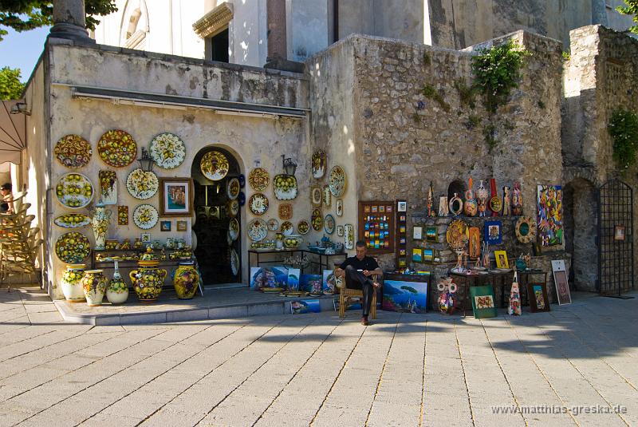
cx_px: 319
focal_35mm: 30
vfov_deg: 43.7
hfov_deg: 61.9
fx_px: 532
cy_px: 214
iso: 200
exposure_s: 1/250
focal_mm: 20
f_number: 8
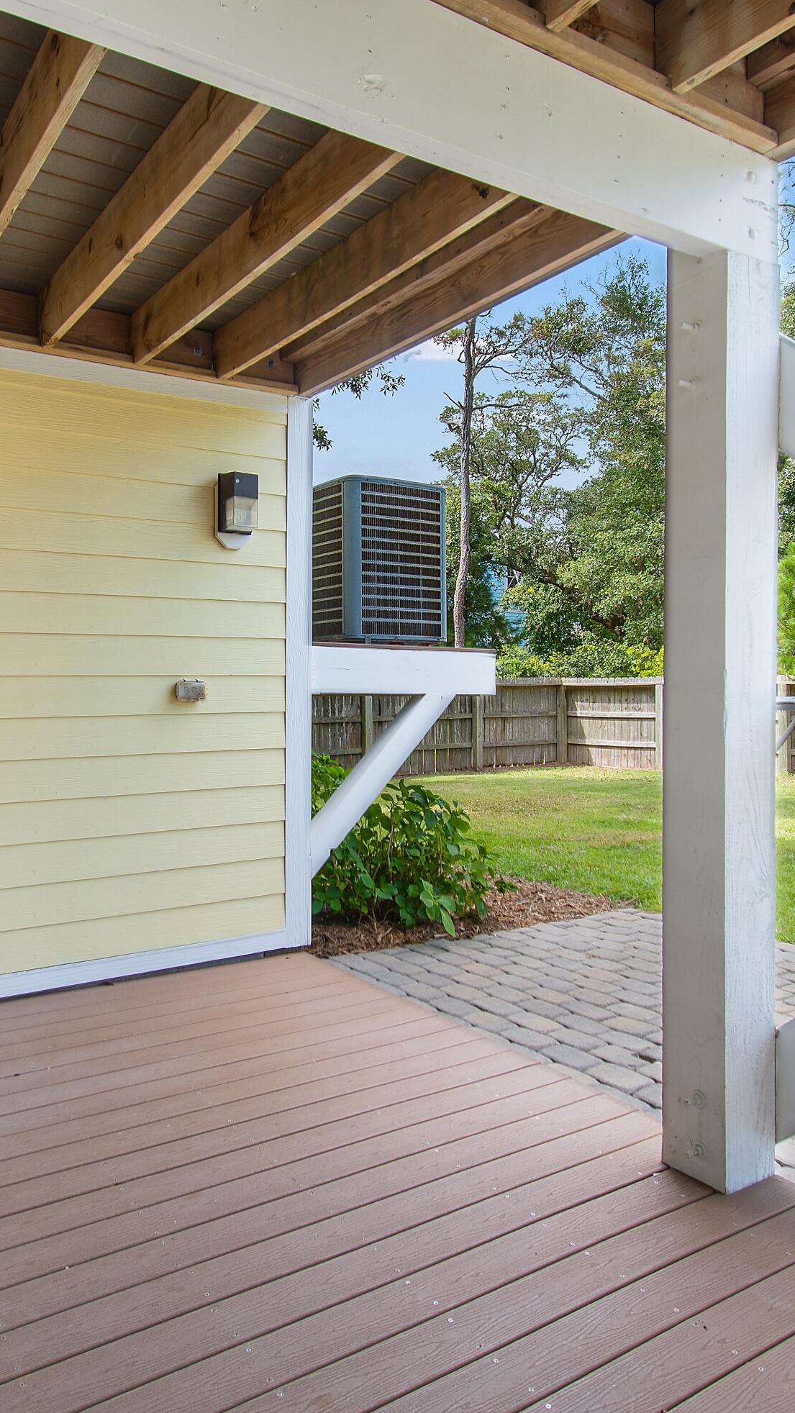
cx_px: 336
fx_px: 899
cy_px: 694
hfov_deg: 47.5
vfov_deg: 76.3
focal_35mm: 24
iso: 100
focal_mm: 10
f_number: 4.5
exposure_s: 1/80
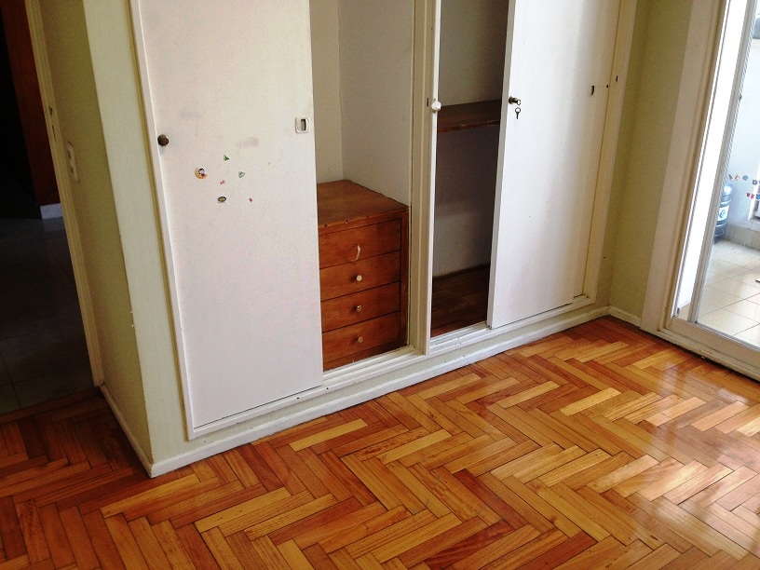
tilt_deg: -22.9
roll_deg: +1.3
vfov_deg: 42.9
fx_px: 725
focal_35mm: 33
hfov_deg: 55.4
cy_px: 285
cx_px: 380
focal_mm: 4.12
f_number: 2.4
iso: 64
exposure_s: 1/50
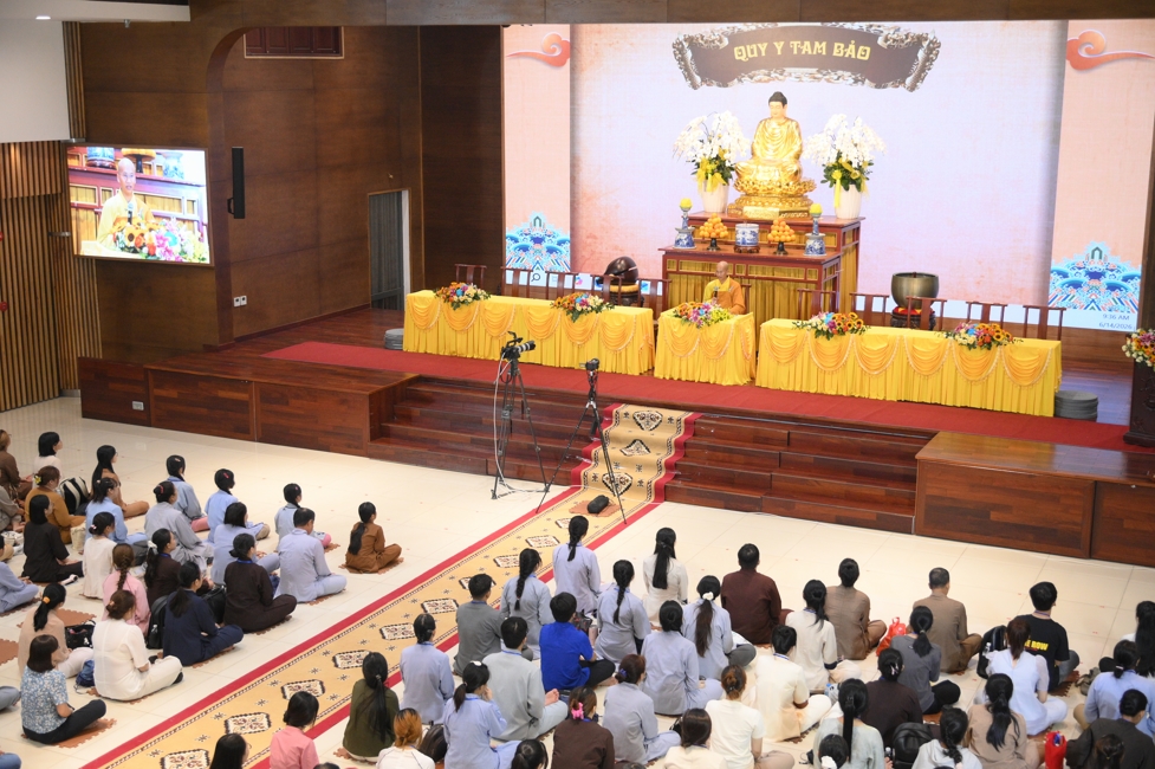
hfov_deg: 44.5
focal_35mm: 44
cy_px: 384
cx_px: 578
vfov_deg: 30.5
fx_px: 1411
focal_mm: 44
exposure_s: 1/250
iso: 4000
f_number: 4
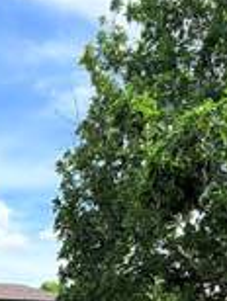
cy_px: 334
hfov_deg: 25.1
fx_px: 506
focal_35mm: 58
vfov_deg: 29.7
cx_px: 70
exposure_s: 1/928
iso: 20
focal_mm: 2.22
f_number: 2.2
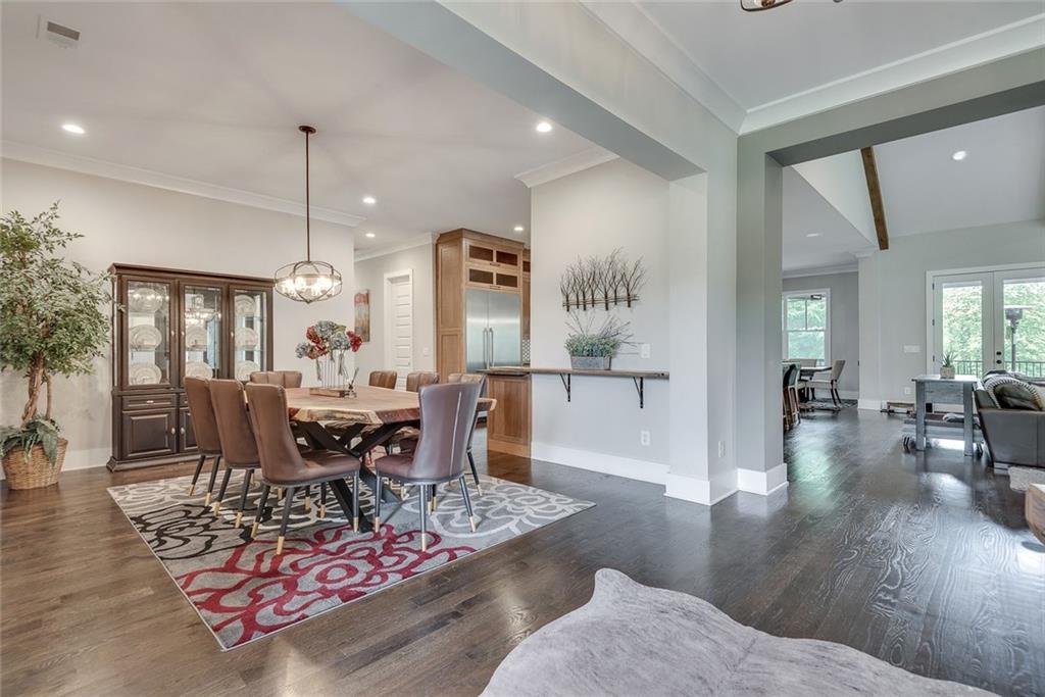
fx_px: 464
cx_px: 522
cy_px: 348
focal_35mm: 16
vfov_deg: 73.8
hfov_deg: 96.7
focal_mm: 16
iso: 400
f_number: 8
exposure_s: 1/8
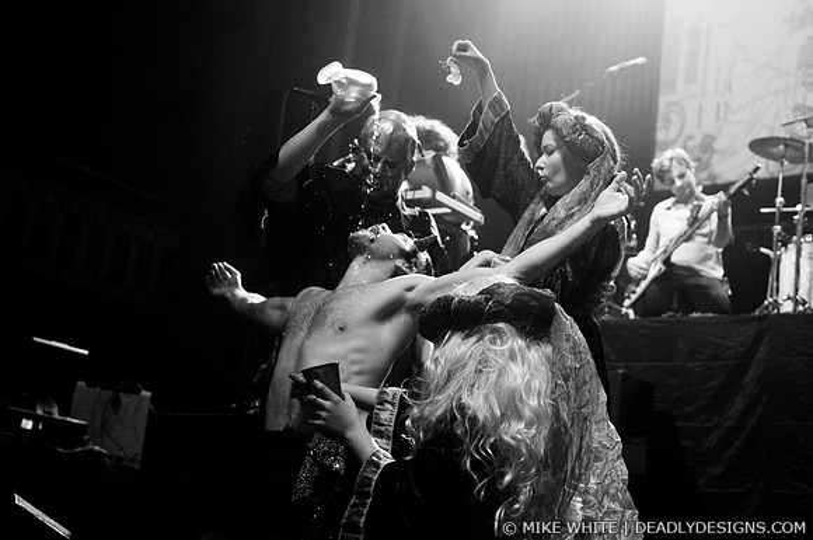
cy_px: 270
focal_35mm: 52
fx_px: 1184
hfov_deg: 37.9
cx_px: 406
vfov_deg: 25.7
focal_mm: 35
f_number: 2.8
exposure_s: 1/200
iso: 640
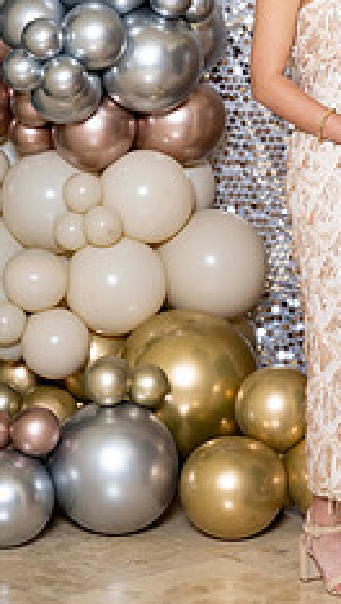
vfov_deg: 15.1
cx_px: 351
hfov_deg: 8.6
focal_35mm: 141
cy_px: 126
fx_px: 2262
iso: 250
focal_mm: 70
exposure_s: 1/200
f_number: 5.6
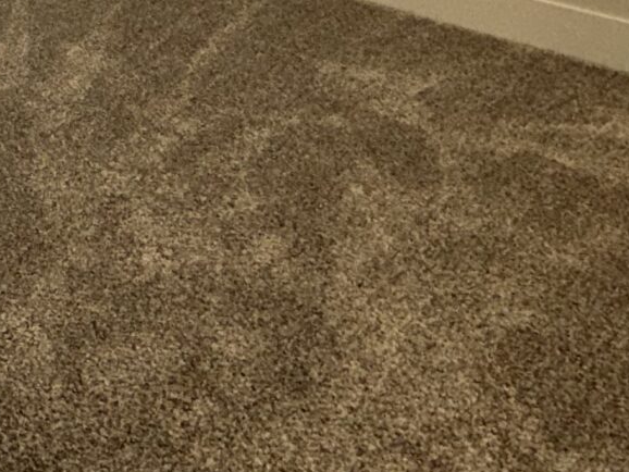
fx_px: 1127
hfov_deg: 25.4
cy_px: -365
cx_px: -254
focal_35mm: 62
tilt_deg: -3.0
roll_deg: +0.3
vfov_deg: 18.7
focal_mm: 2.22
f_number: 2.2
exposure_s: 1/120
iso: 64
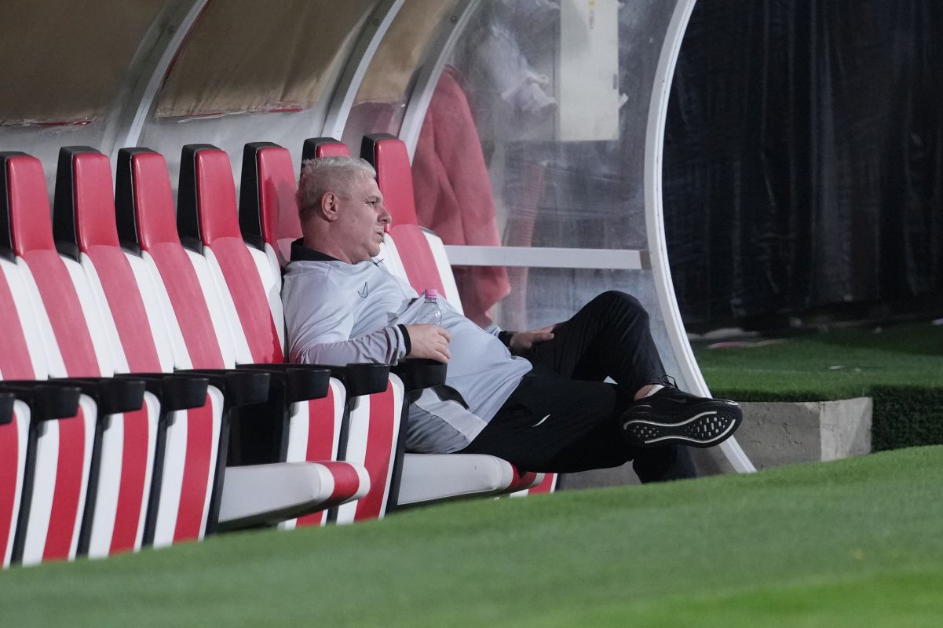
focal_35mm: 300
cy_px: 314
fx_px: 7856
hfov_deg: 6.9
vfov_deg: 4.6
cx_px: 472
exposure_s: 1/2000
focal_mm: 300
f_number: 2.8
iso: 5000
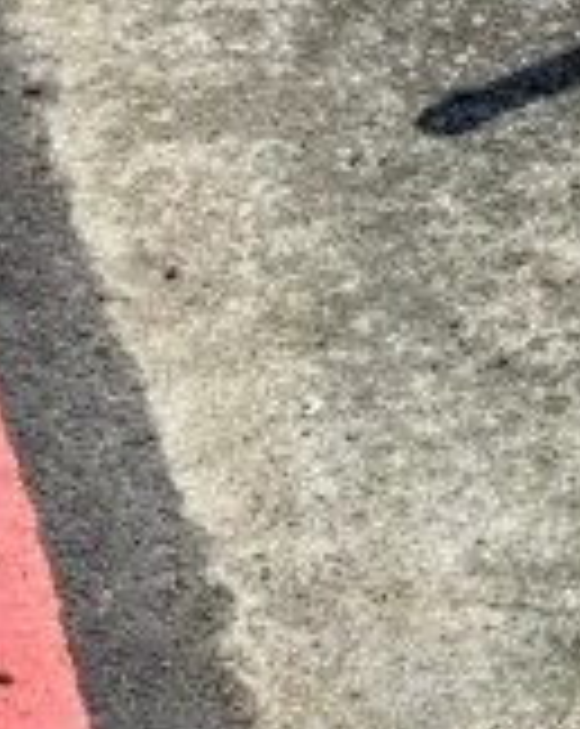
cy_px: -52
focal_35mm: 148
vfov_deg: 12.8
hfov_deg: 9.9
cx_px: 980
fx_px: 3185
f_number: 1.7
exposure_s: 1/1102
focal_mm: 6.3
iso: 12
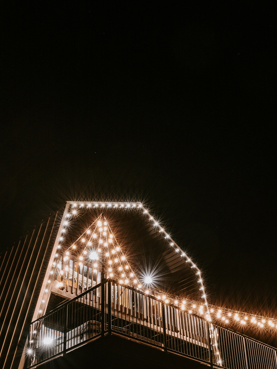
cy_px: 295
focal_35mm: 44
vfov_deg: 41.1
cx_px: 155
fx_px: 469
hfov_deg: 32.8
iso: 160
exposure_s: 6
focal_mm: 28
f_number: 10
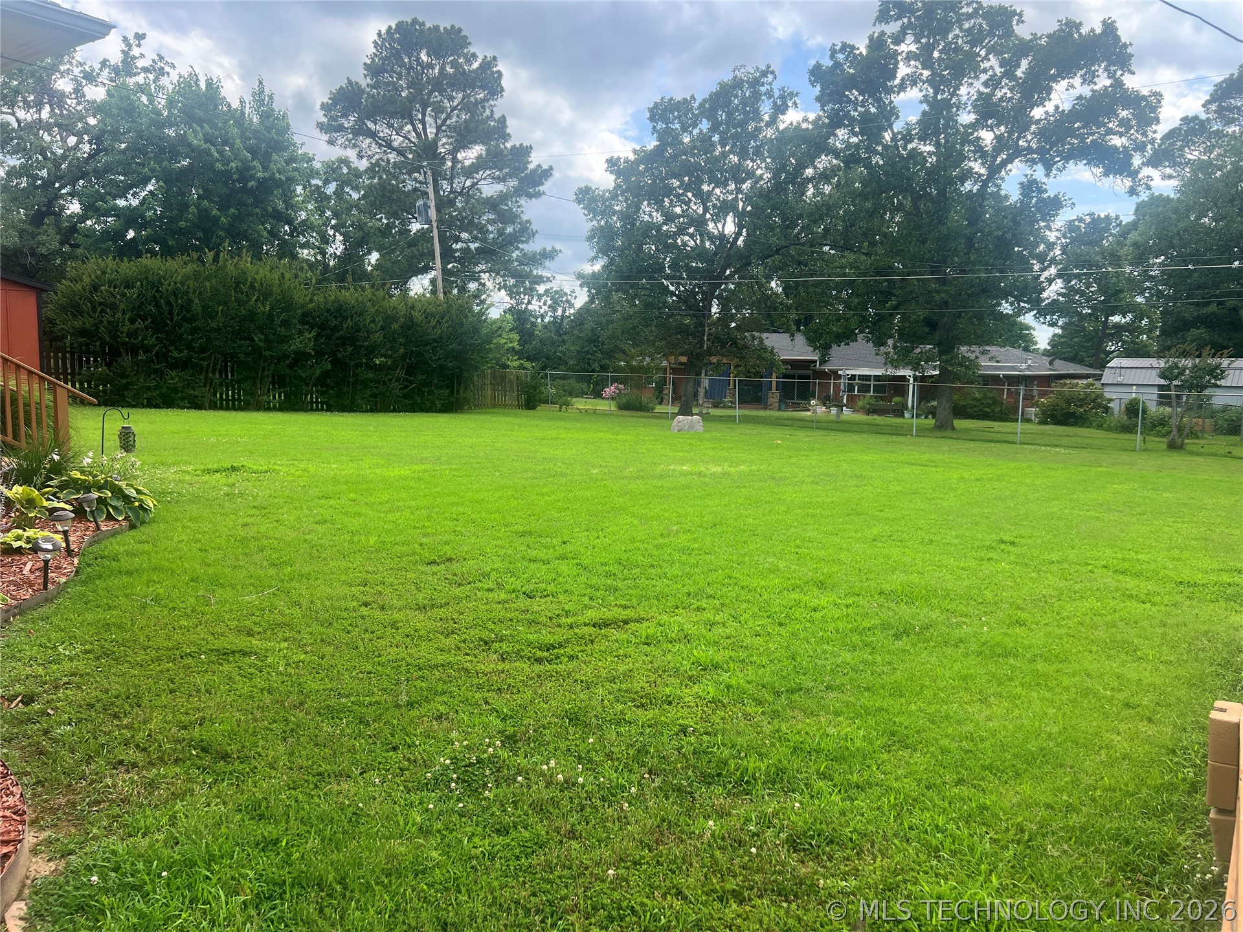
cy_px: 466
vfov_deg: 53.1
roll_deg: -1.0
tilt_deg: -7.8
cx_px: 622
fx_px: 934
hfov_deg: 67.3
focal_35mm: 26
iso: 50
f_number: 1.5
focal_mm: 5.7
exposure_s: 1/1311
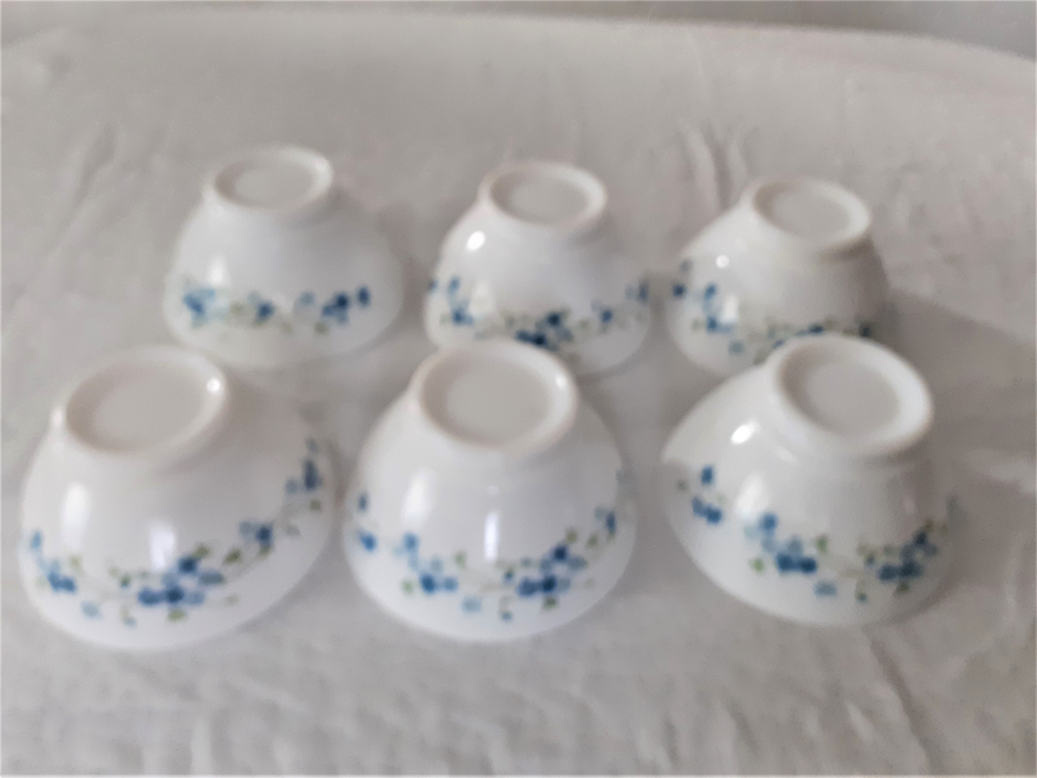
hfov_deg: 65.3
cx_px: 518
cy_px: 389
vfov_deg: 51.4
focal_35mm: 27
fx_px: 809
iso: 200
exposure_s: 1/50
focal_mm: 3.6
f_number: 1.9
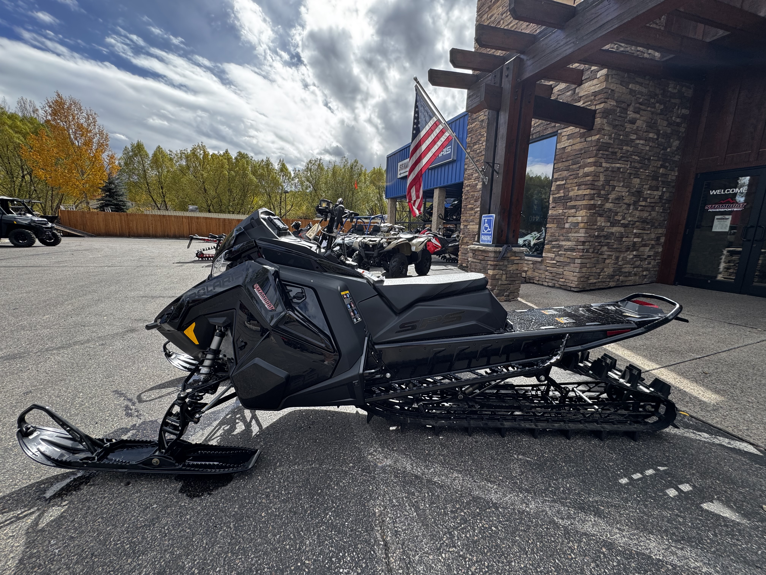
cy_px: 288
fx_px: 310
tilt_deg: -11.2
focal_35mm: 14
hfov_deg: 102.1
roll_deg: -1.9
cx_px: 383
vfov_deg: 85.7
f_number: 2.2
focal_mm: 2.22
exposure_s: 1/556
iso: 40
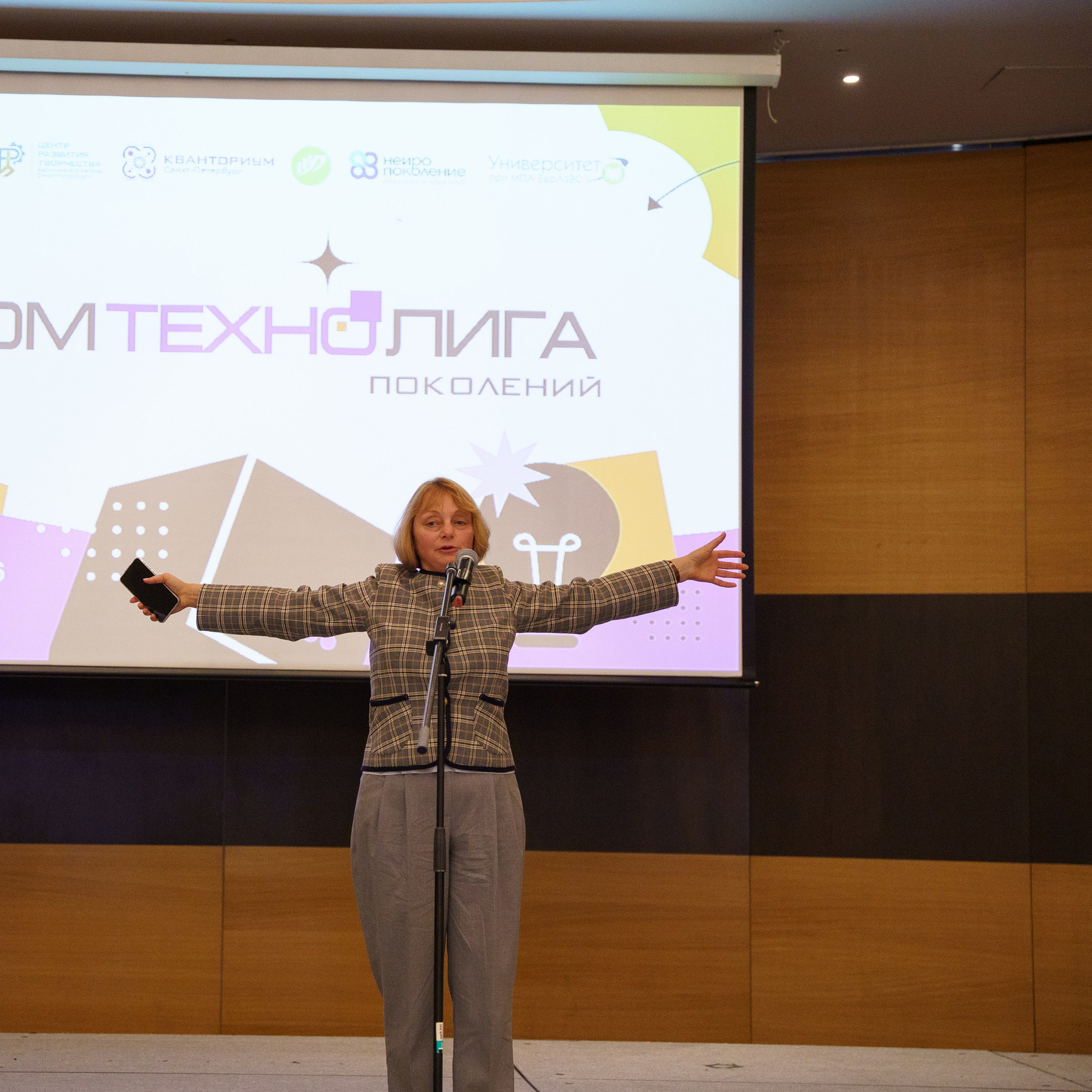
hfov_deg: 23.8
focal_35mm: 72
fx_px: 2570
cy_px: 551
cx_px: 308
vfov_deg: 24.0
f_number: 3.5
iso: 4000
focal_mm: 55.9
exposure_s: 1/160
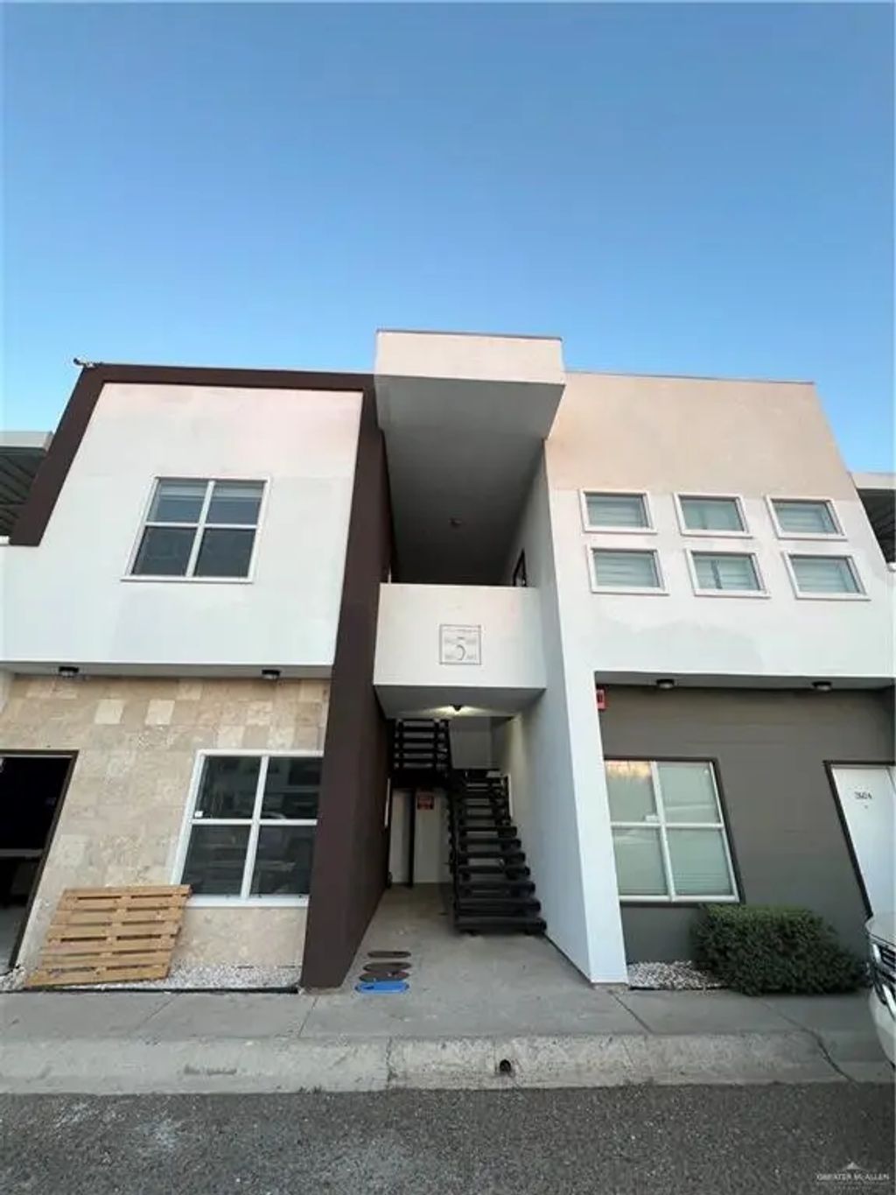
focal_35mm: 13
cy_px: 598
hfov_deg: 89.9
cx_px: 448
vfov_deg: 106.2
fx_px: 449
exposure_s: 1/99
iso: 50
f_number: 1.8
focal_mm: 1.57
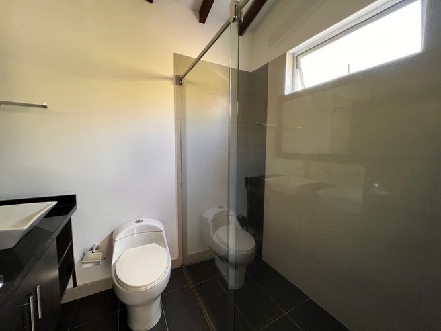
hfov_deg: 106.2
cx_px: 220
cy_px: 166
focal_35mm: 13
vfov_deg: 89.9
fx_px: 166
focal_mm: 1.57
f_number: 1.8
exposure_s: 1/60
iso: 400
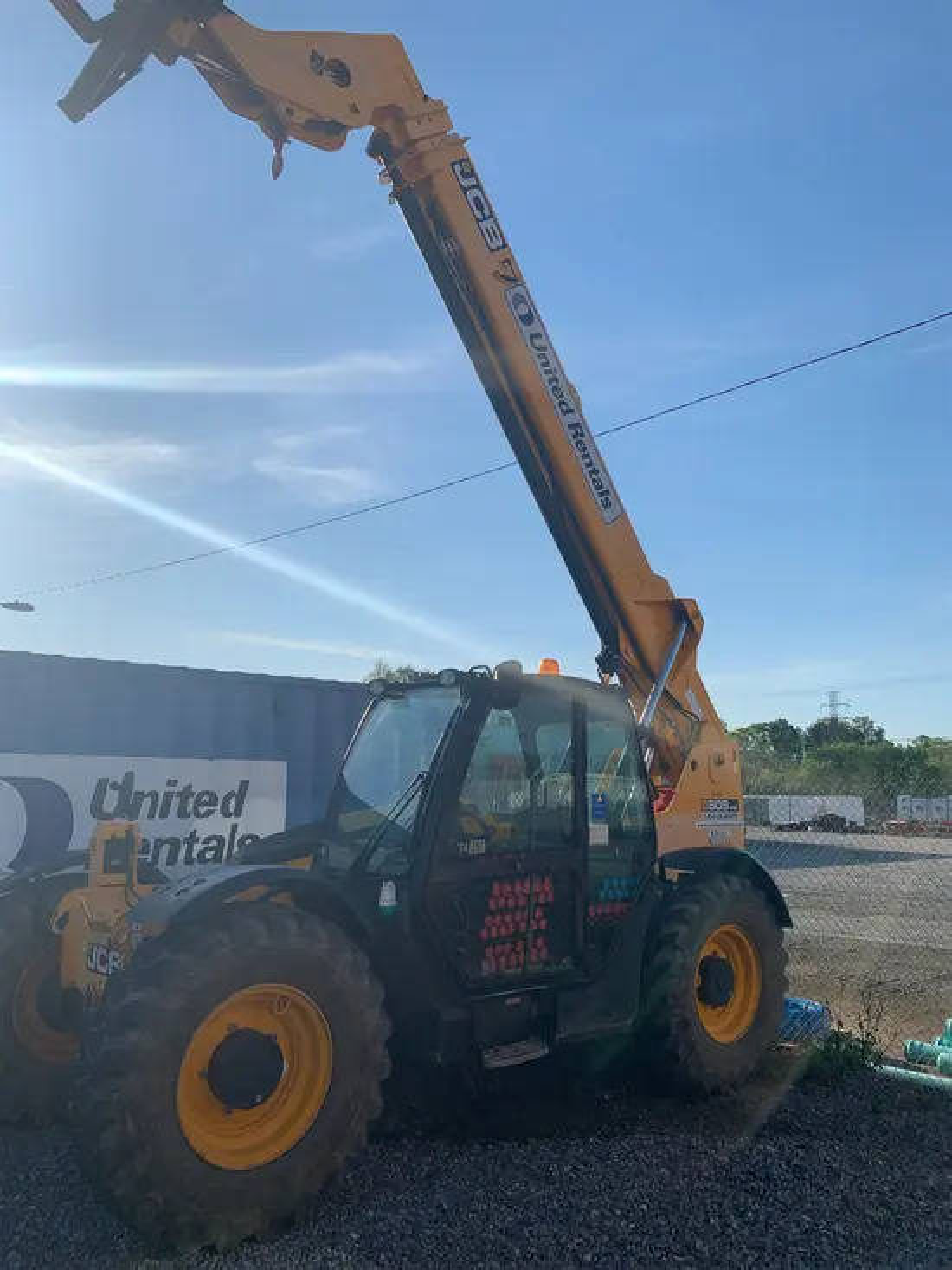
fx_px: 953
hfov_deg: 53.1
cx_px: 476
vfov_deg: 67.3
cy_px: 635
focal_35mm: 26
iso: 25
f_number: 1.8
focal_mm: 4.25
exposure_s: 1/4274
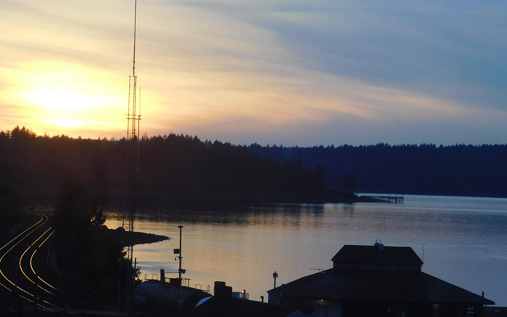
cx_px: 202
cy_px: 201
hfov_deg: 12.0
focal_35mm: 174
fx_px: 2405
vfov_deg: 7.5
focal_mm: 20.3
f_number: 4.8
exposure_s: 1/60
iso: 160
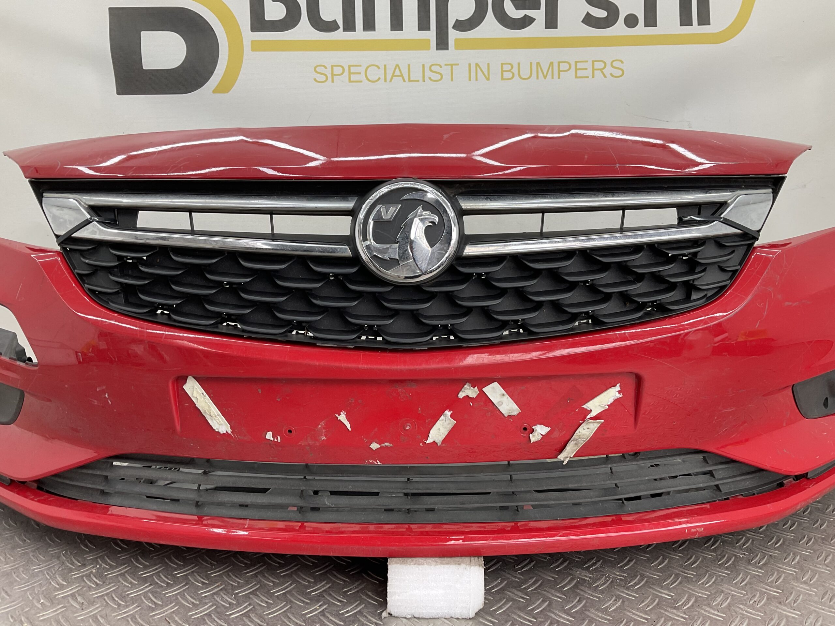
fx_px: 700
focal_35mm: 29
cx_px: 418
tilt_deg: -12.1
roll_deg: -1.3
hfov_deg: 61.7
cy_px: 313
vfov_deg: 48.2
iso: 32
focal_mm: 3
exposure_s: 1/120
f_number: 1.8
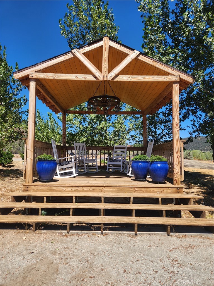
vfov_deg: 73.9
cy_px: 143
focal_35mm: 23
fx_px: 190
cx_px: 107
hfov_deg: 58.9
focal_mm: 5.4
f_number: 1.8
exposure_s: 1/1102
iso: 20
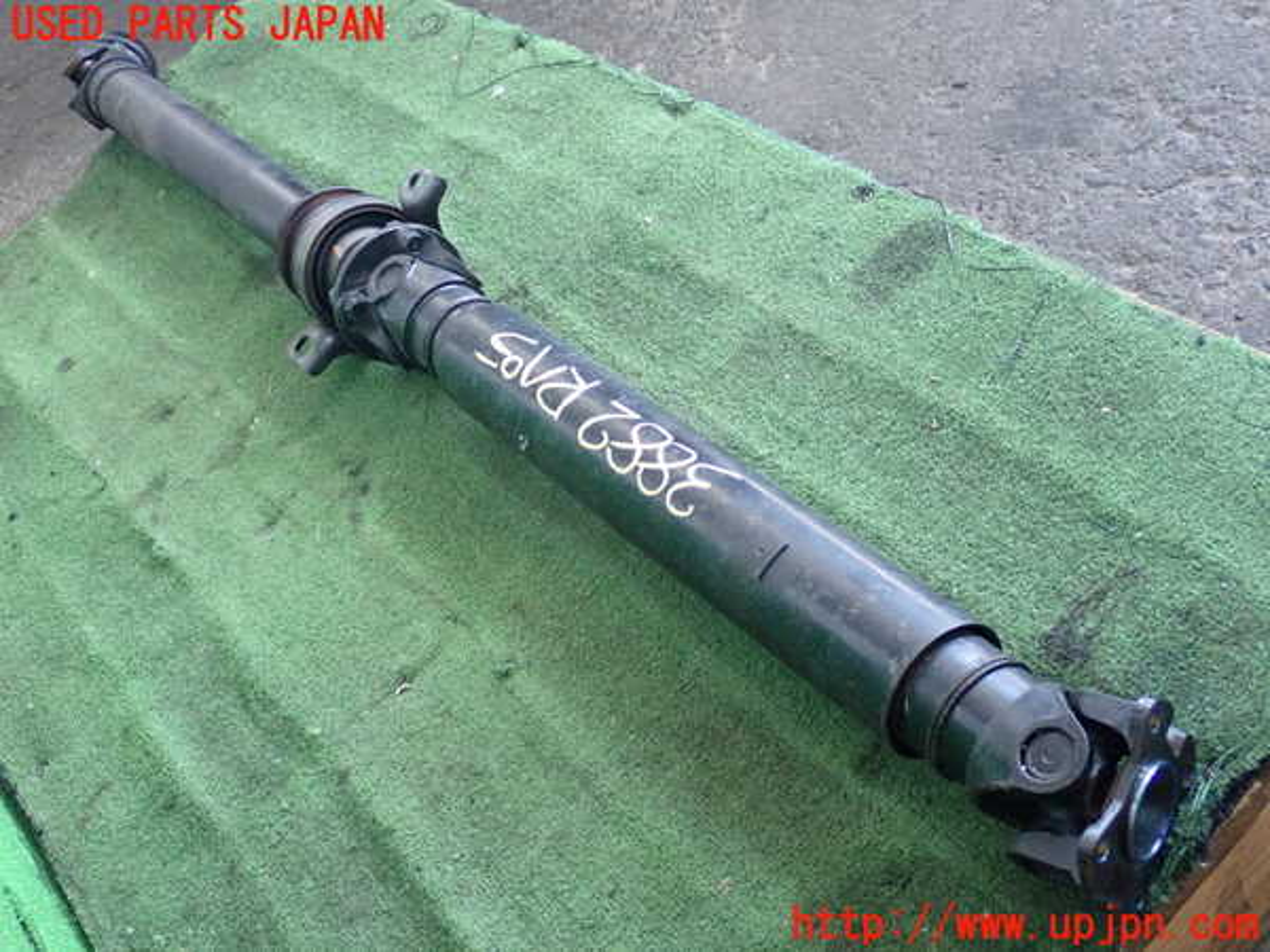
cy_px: 476
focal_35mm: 47
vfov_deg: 30.9
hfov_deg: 40.4
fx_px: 1724
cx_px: 635
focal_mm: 8.4
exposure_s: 1/125
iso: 800
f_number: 3.1
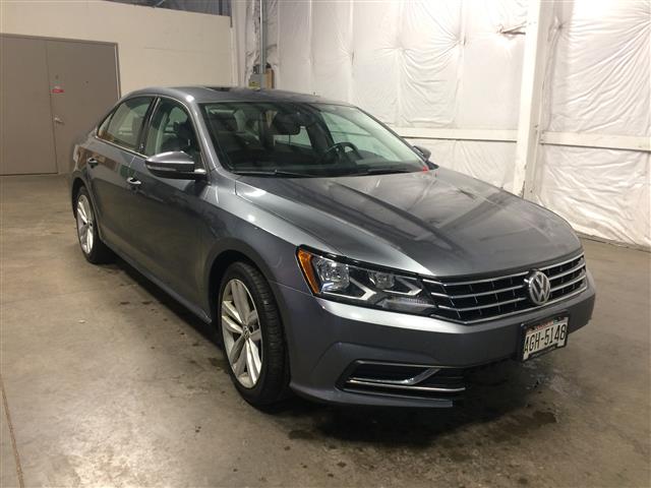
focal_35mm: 29
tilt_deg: -15.0
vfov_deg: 48.2
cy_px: 244
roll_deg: -0.4
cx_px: 326
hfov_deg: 61.7
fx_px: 545
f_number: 2.2
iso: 100
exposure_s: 1/30
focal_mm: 4.15
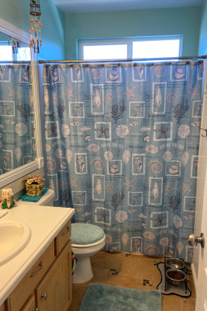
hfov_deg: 42.3
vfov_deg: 60.2
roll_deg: -0.5
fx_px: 268
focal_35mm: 31
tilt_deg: -12.9
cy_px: 168
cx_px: 108
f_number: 1.8
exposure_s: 1/60
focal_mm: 4.25
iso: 64
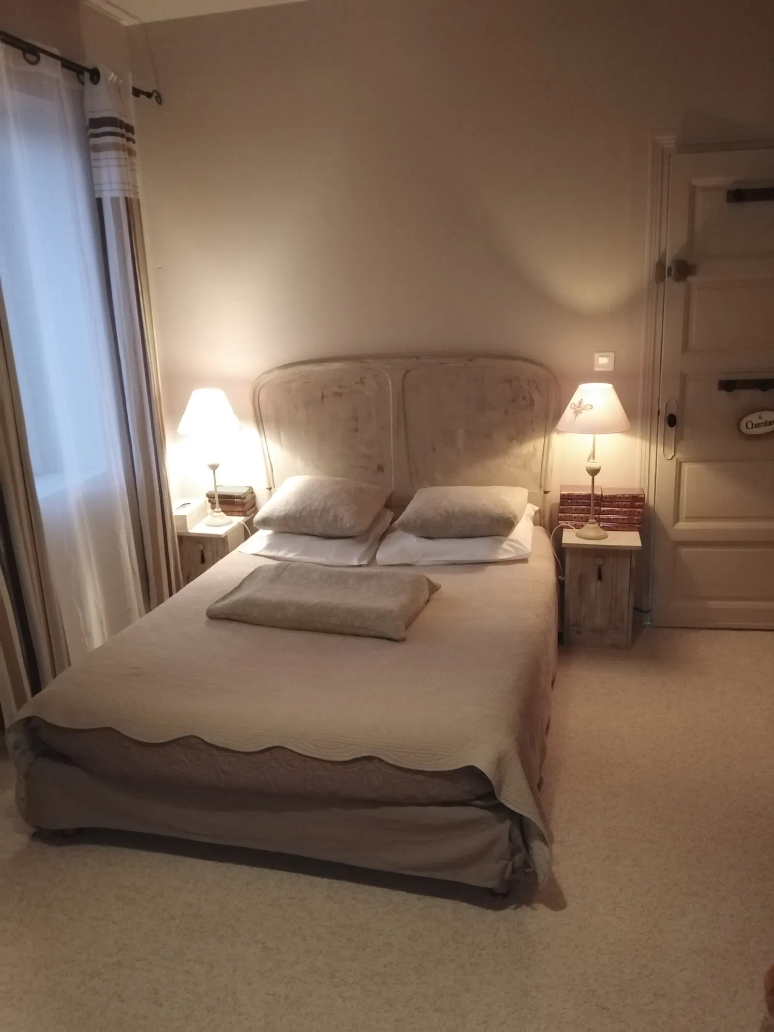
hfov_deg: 53.1
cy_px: 516
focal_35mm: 26
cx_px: 387
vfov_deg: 67.3
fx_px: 775
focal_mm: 3.59
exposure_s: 1/20
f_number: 1.8
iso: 638
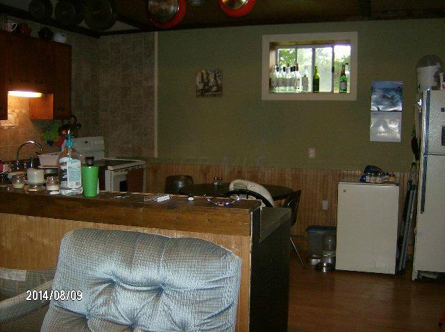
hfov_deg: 51.4
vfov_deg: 39.6
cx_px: 222
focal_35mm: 36
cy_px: 166
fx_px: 462
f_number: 2.8
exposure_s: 1/60
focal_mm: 6
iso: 200
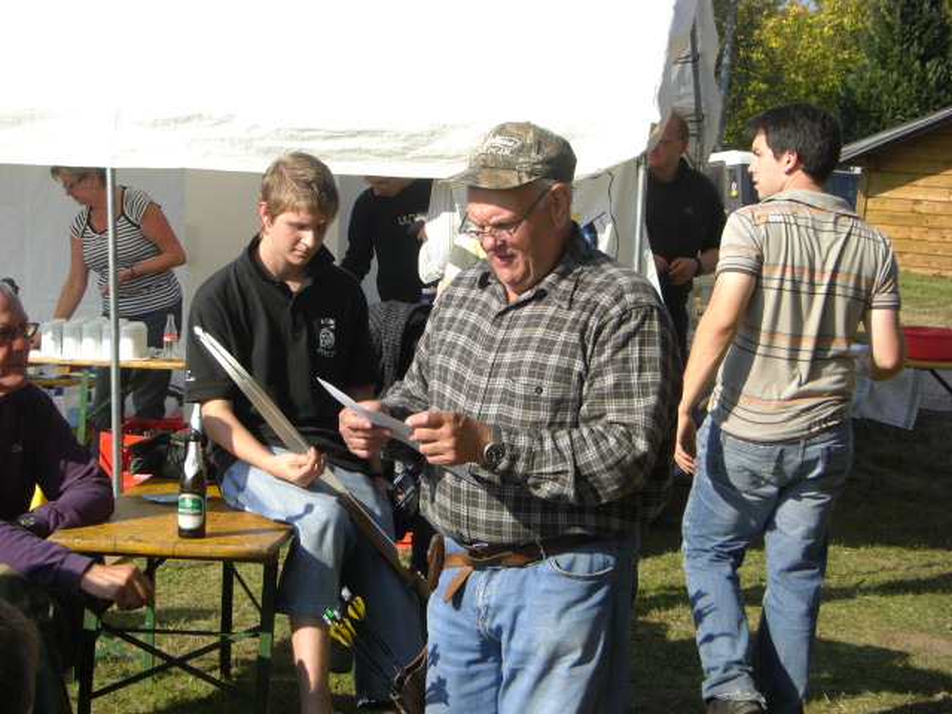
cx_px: 476
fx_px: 2283
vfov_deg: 17.8
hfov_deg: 23.6
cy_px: 357
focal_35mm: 83
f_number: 4
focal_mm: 13.7
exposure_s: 1/320
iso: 50
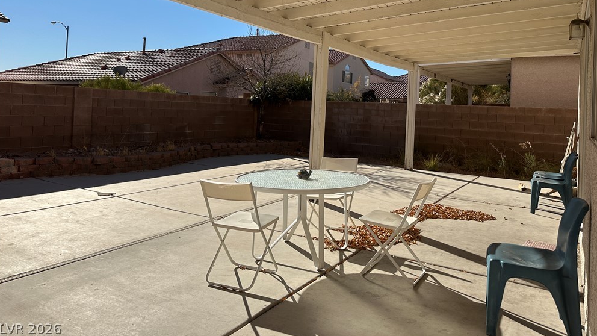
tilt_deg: +2.6
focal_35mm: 27
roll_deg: -3.2
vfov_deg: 42.2
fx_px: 427
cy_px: 107
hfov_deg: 69.9
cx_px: 303
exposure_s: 1/8197
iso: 80
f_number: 1.78
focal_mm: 6.86
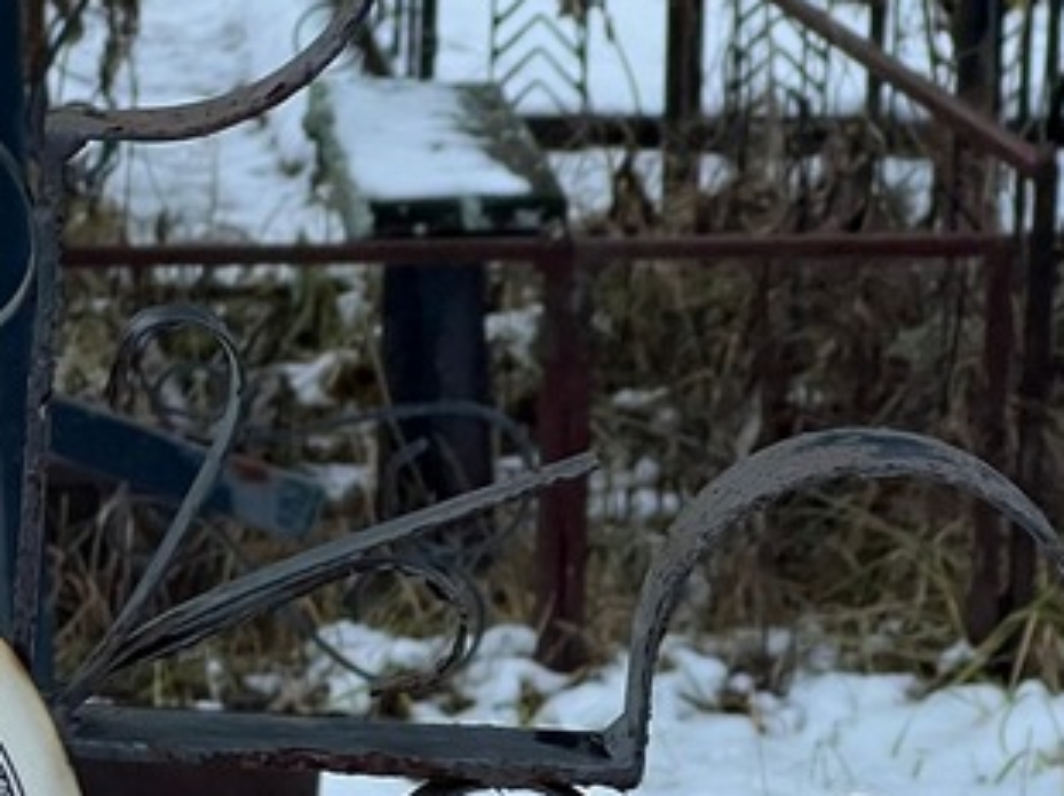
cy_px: 844
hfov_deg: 9.8
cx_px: -237
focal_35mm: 199
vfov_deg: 7.4
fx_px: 6112
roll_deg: +1.8
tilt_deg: -15.8
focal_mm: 9
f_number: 2.8
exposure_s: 1/60
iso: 200
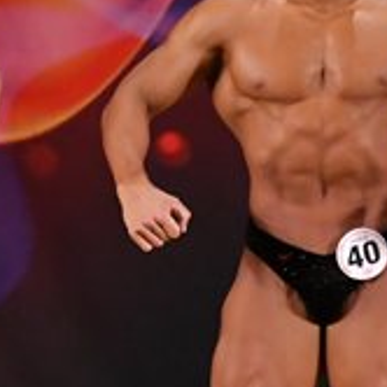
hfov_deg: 2.2
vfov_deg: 2.2
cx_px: 127
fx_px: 10119
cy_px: 259
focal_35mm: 800
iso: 3200
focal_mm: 135
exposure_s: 1/400
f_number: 5.6
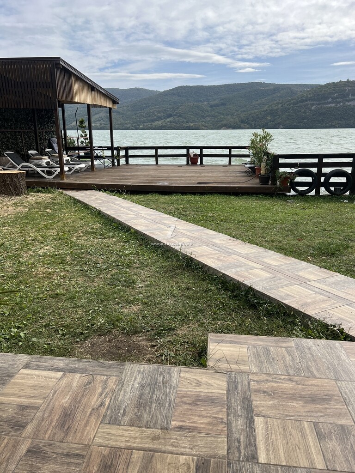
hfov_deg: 53.1
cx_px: 178
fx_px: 356
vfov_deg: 67.3
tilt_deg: -15.4
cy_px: 236
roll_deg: +0.3
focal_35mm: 26
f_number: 1.5
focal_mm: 5.7
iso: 50
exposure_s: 1/3356
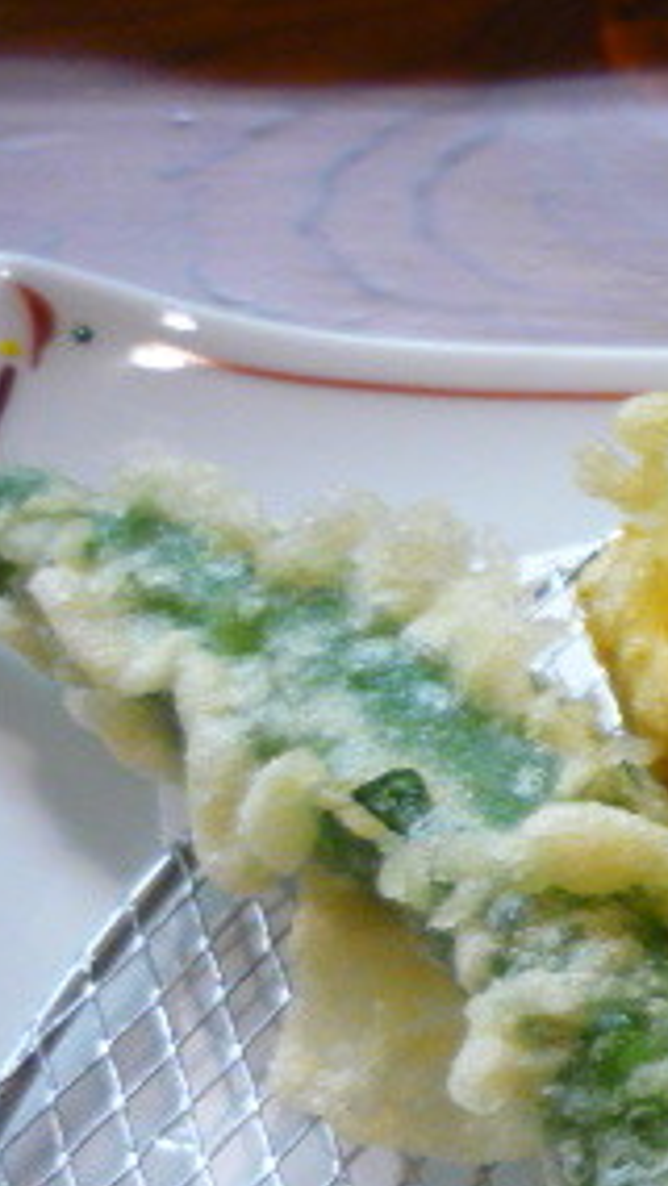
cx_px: 1252
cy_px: 923
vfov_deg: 25.8
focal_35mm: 81
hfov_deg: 13.3
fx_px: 2548
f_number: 2.8
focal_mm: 5.5
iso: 400
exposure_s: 1/25
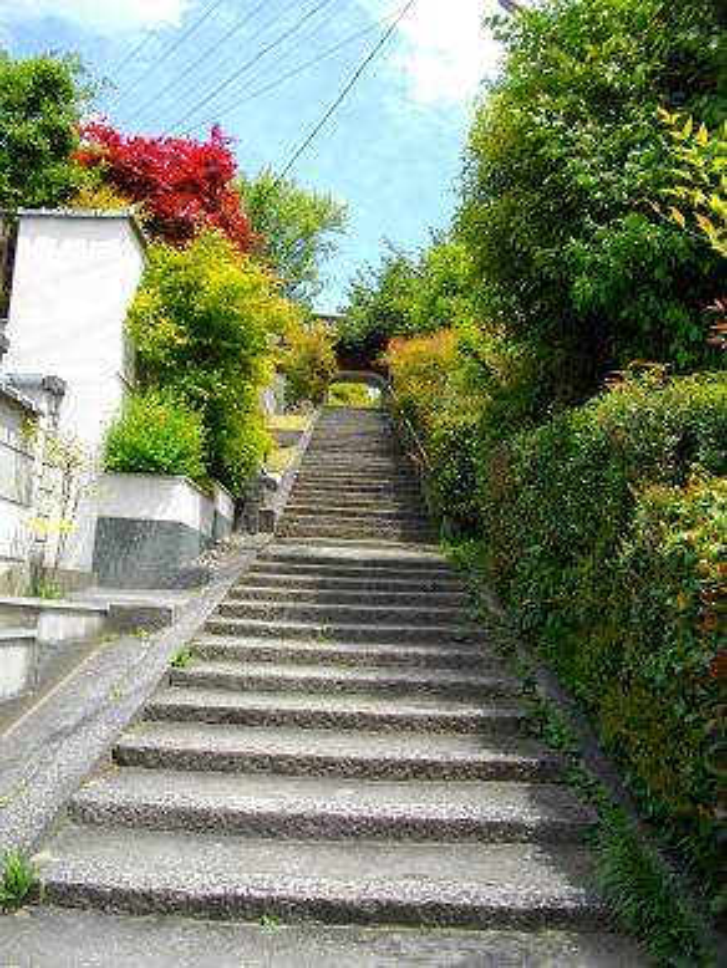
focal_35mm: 32
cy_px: 484
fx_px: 896
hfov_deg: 44.2
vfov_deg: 56.8
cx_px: 364
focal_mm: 5.7
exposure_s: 1/250
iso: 100
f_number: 5.5
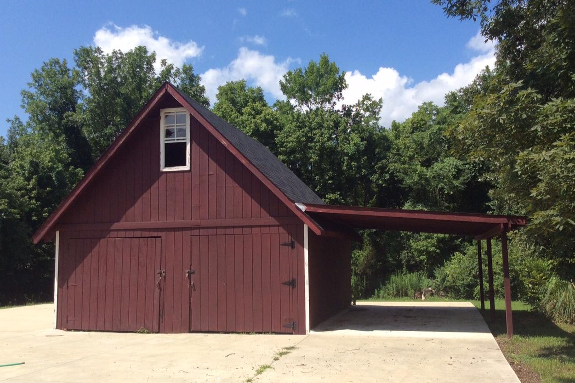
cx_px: 285
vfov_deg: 38.8
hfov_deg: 55.8
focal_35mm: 34
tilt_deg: +2.3
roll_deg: -1.9
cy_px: 214
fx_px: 543
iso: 32
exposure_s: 1/1395
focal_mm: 3.3
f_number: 2.4
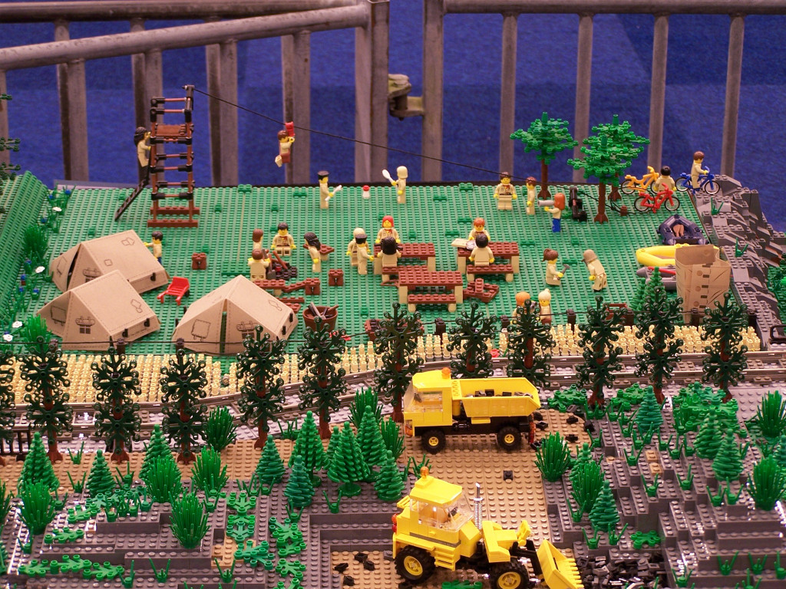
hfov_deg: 20.9
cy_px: 294
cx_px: 393
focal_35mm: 94
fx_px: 2134
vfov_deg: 15.7
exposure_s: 1/2
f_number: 3.2
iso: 80
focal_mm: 15.6
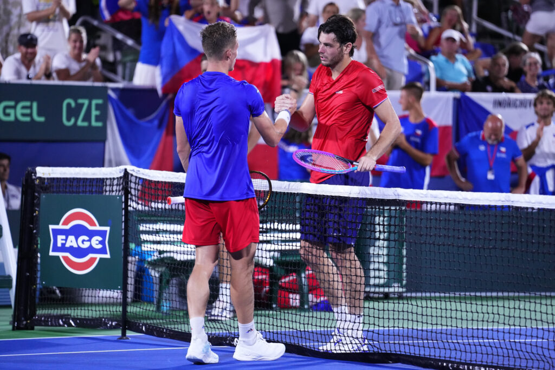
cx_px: 278
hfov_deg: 10.8
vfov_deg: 7.2
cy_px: 185
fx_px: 2945
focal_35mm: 191
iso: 3200
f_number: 2.8
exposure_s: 1/1600
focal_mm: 191
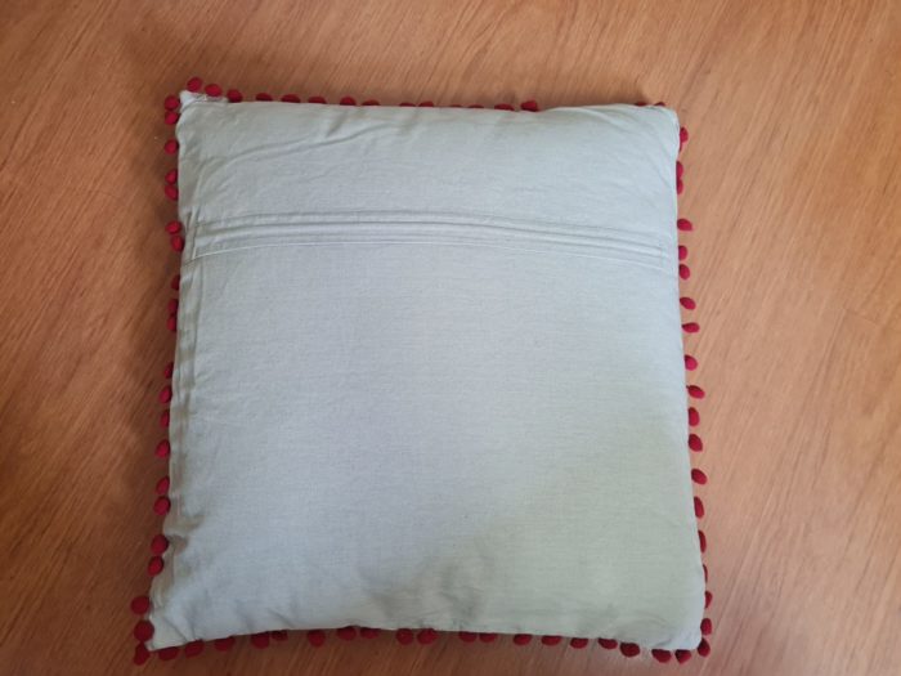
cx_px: 450
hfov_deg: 67.3
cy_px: 338
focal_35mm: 26
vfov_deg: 53.1
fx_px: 677
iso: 200
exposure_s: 1/40
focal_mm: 5.4
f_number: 1.8
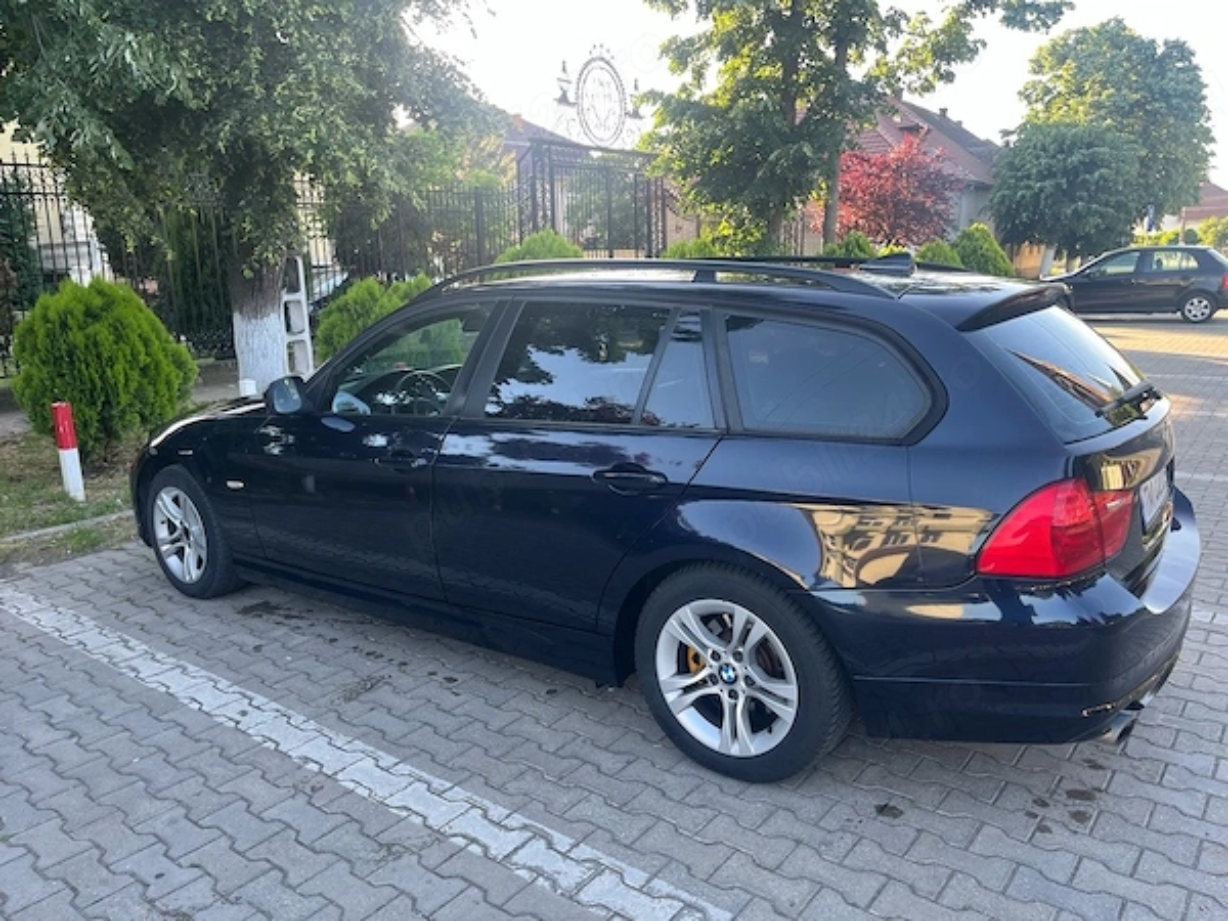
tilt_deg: -12.8
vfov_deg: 53.1
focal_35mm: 26
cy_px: 460
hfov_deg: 67.3
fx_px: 922
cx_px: 614
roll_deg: +1.1
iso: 40
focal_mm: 5.1
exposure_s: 1/121
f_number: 1.6
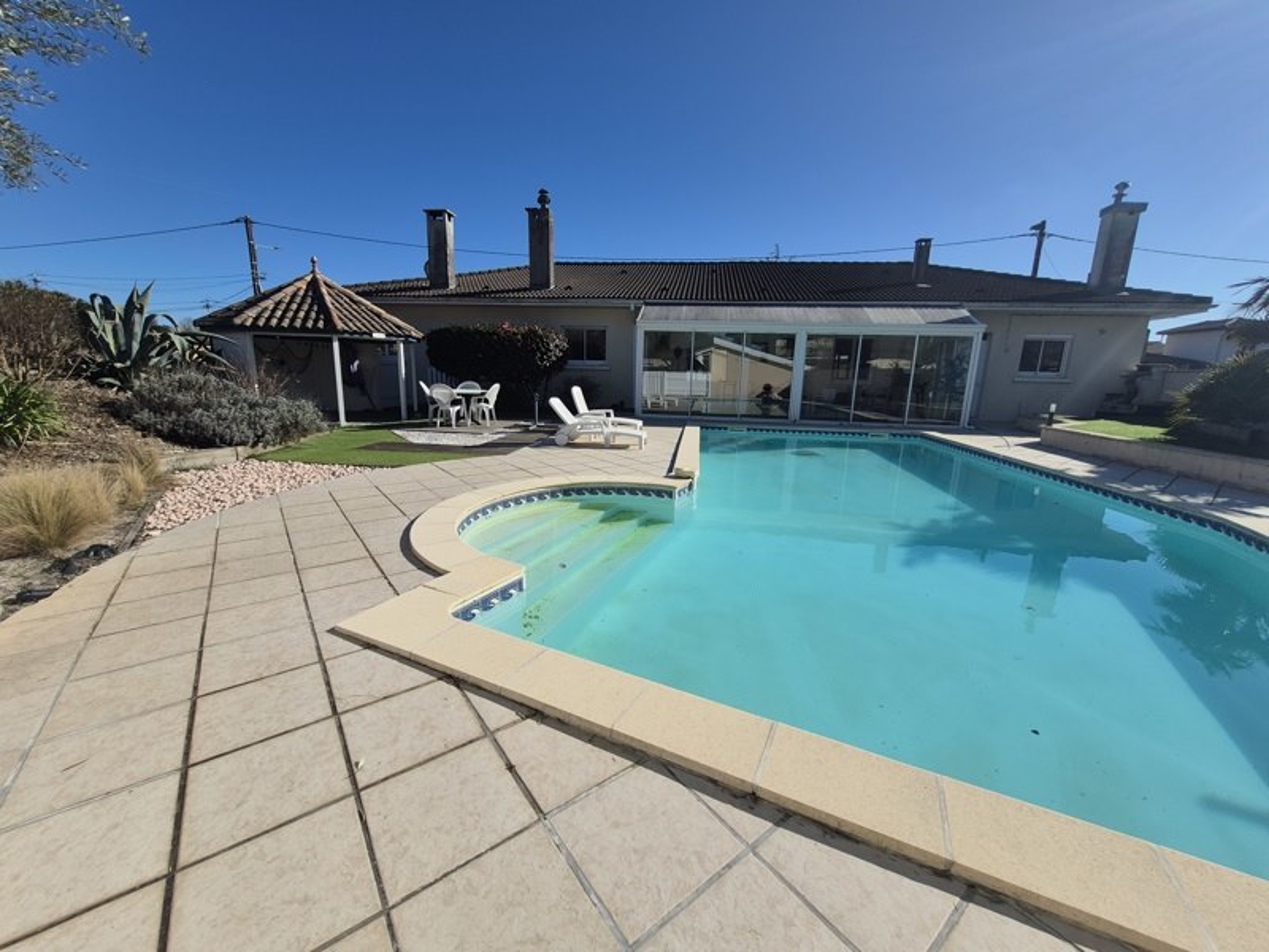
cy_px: 476
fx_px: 477
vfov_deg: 89.9
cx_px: 634
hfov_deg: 106.2
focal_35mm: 13
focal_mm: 1.74
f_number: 2.2
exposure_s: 1/3120
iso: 50
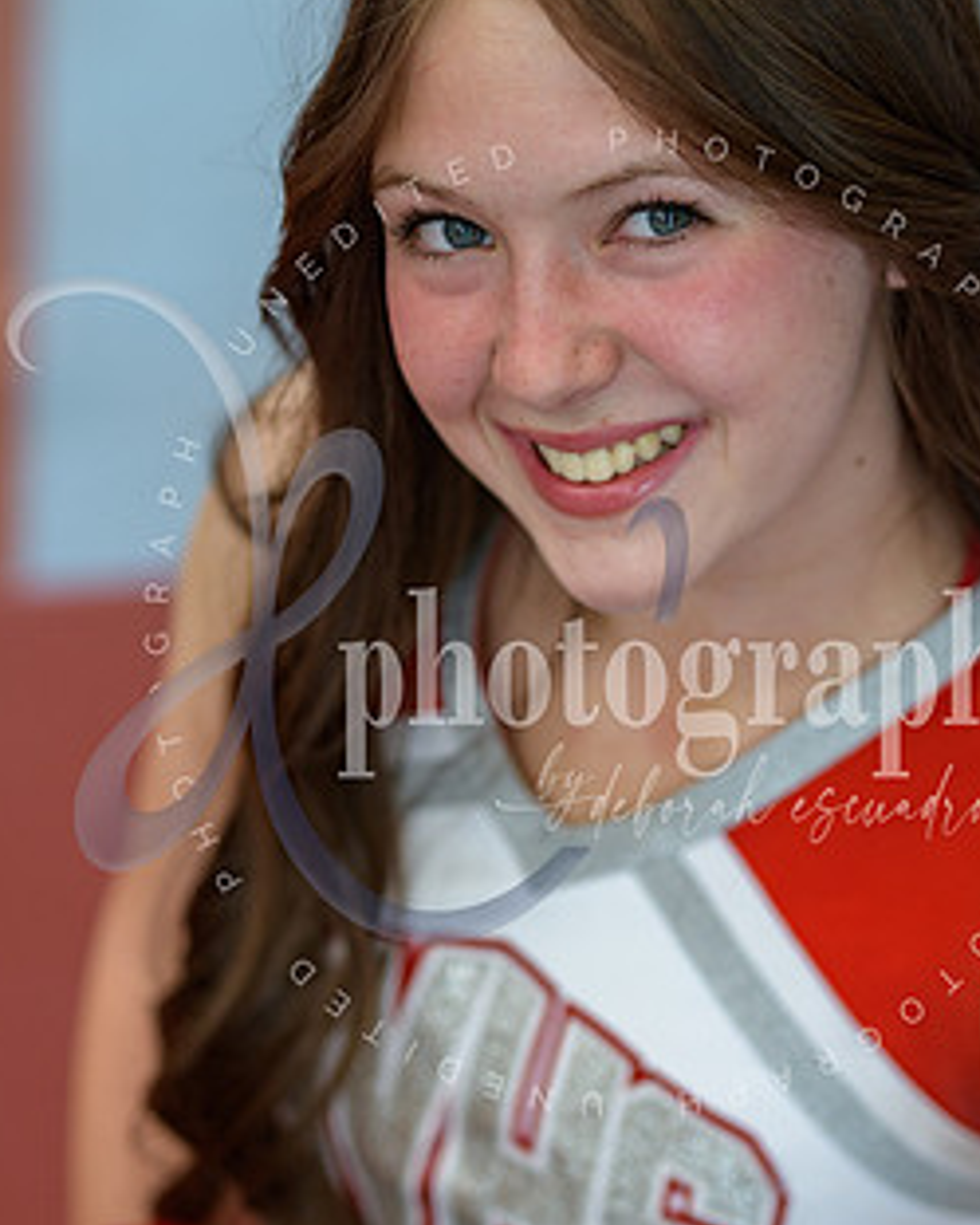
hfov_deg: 16.2
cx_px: 563
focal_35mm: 95
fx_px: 3443
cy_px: 611
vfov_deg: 20.2
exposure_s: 1/125
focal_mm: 70
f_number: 2.8
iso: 250
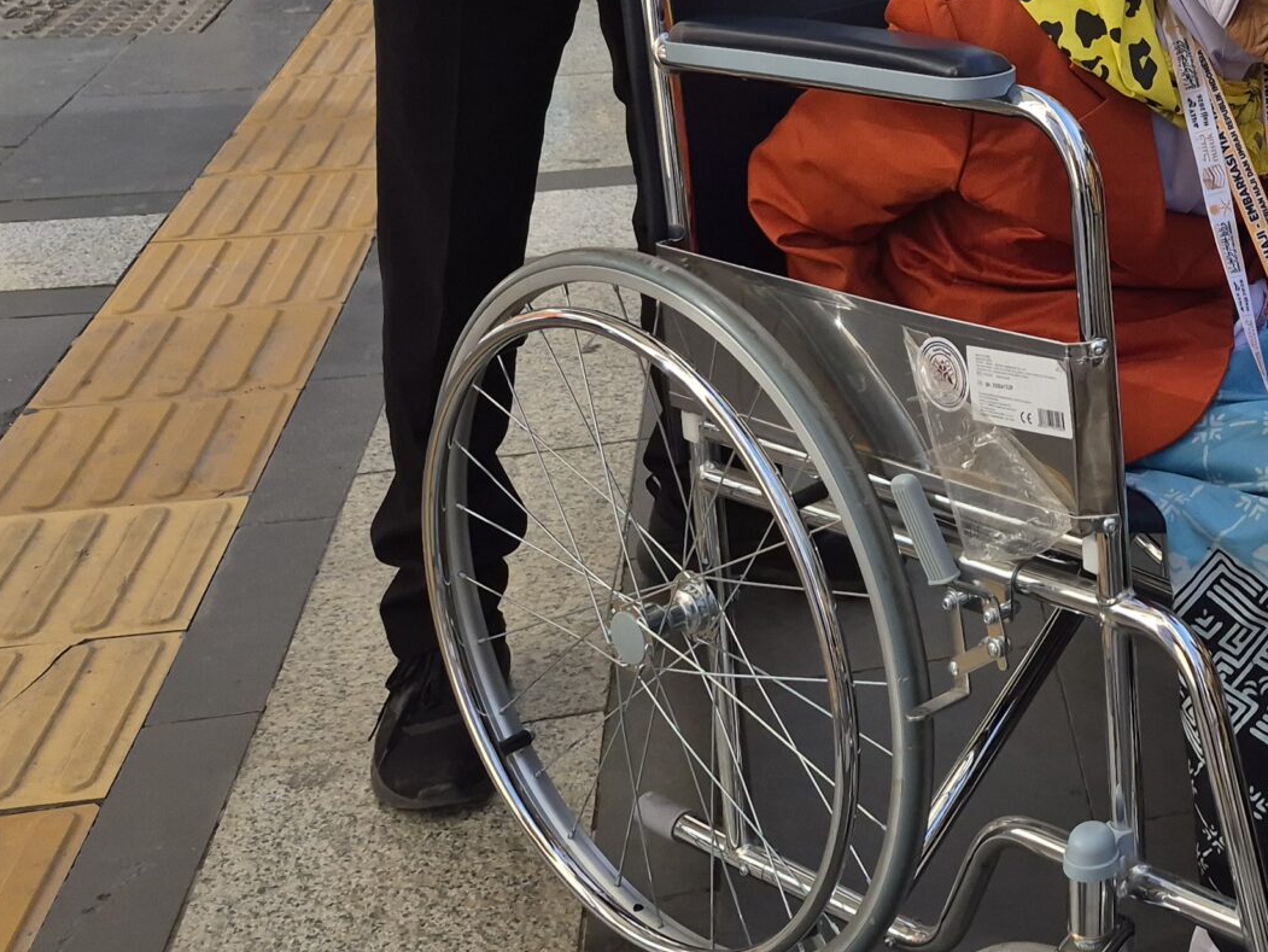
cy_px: 6
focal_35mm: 56
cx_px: 1453
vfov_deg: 24.9
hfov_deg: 30.2
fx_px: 2052
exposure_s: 1/1072
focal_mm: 5.4
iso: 80
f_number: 1.8
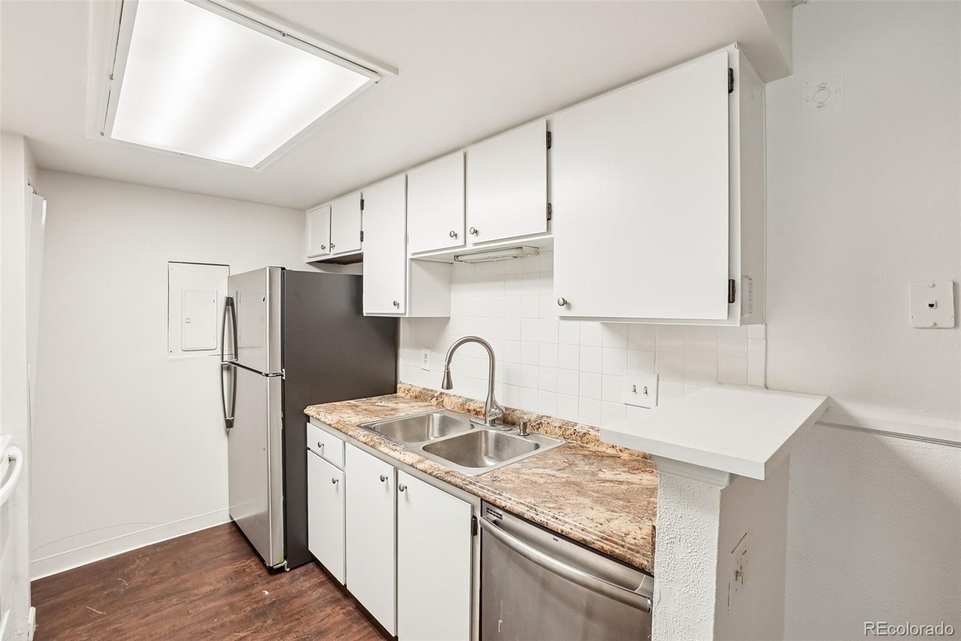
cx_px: 480
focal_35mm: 15
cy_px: 320
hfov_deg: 100.4
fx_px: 400
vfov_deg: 77.3
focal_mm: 10
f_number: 8
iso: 400
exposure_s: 1/20
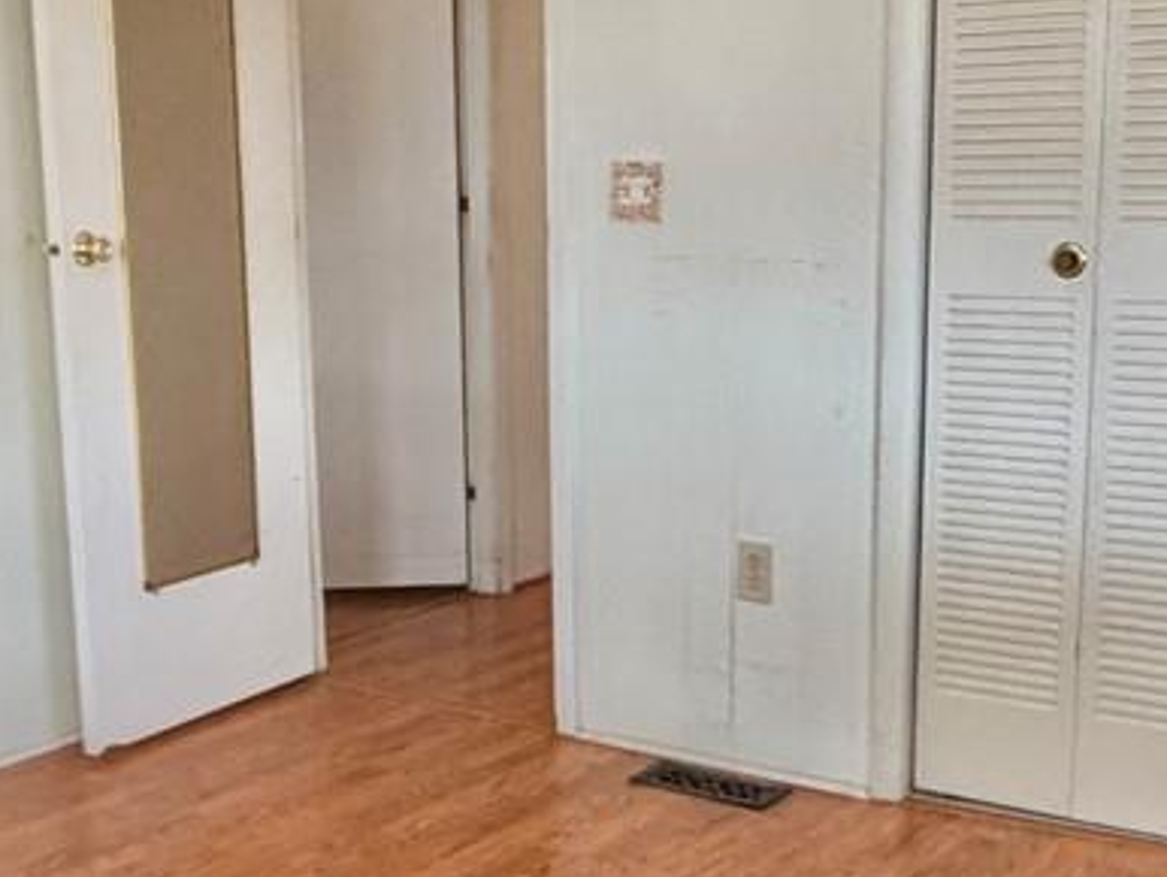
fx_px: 1957
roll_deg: +2.7
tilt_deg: -11.6
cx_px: 453
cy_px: 553
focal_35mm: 58
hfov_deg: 33.1
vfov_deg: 25.2
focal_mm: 2.22
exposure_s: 1/120
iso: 320
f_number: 2.2
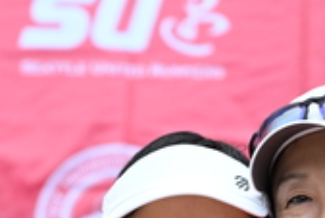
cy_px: 327
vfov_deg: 4.2
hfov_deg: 6.3
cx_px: 248
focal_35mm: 328
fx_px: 2964
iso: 2000
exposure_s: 1/400
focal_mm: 101
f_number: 4
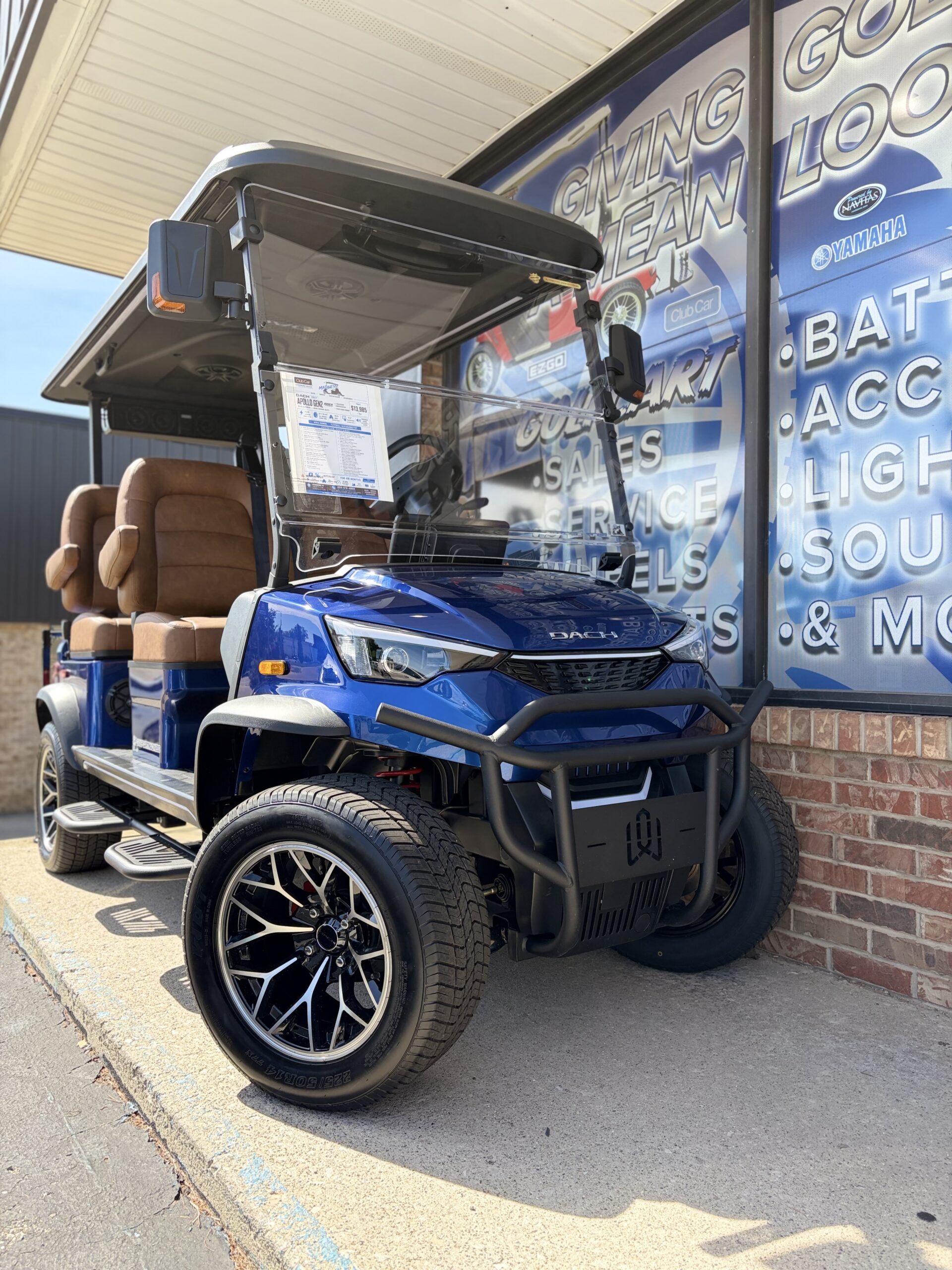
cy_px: 635
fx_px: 953
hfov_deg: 53.1
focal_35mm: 26
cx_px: 476
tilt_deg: +1.8
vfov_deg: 67.3
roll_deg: -0.4
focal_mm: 5.96
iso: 64
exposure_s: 1/933
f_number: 1.6
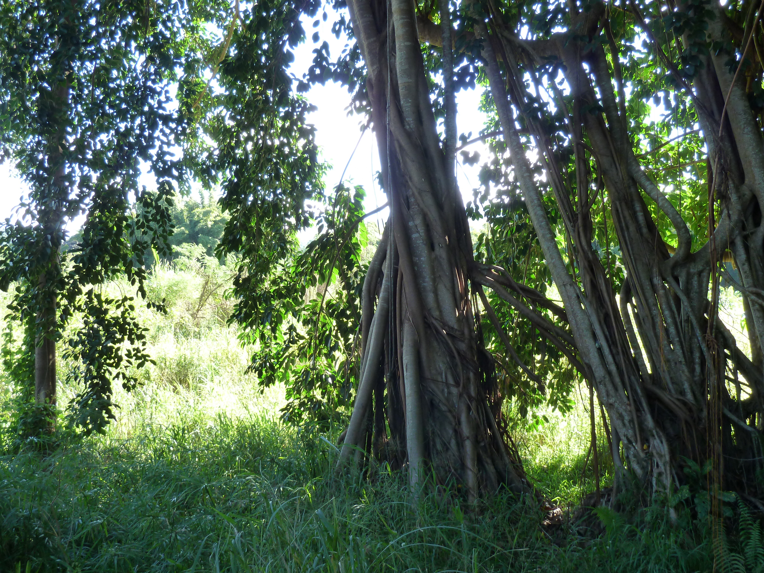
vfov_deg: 34.3
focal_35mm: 42
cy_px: 286
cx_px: 382
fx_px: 927
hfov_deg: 44.8
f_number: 3.7
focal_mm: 6.9
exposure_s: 1/40
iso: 125
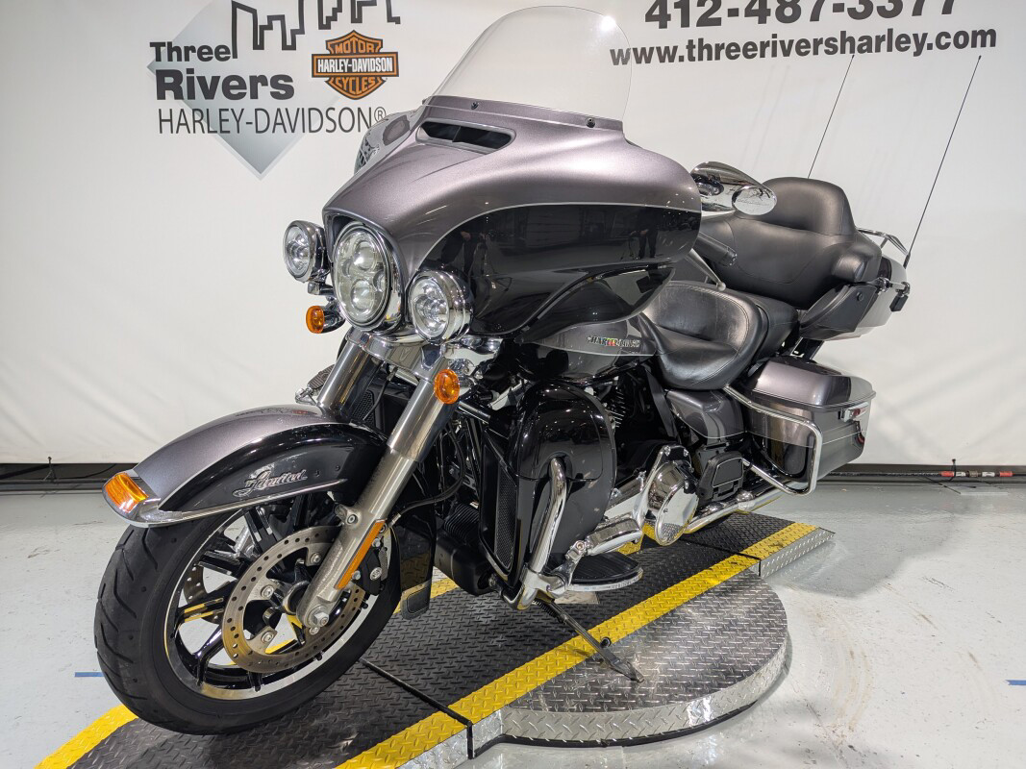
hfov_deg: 71.6
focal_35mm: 24
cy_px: 384
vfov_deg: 56.8
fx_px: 711
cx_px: 513
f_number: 1.85
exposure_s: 1/60
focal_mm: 6.81
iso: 46
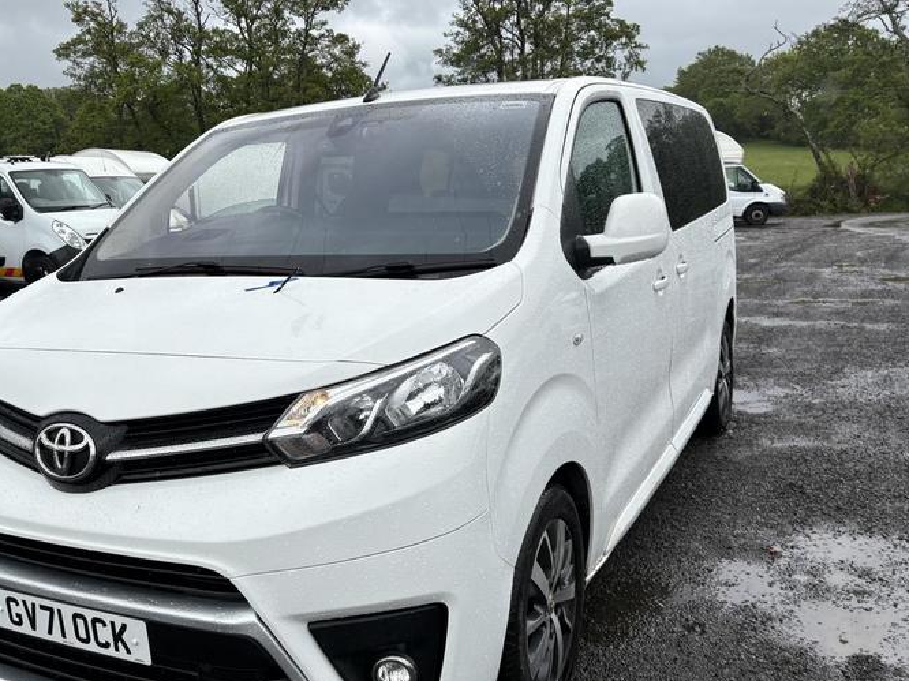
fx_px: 919
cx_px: 345
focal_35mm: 35
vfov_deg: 40.6
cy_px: 371
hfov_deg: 52.1
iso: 50
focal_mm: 5.96
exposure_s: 1/1953
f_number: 1.6
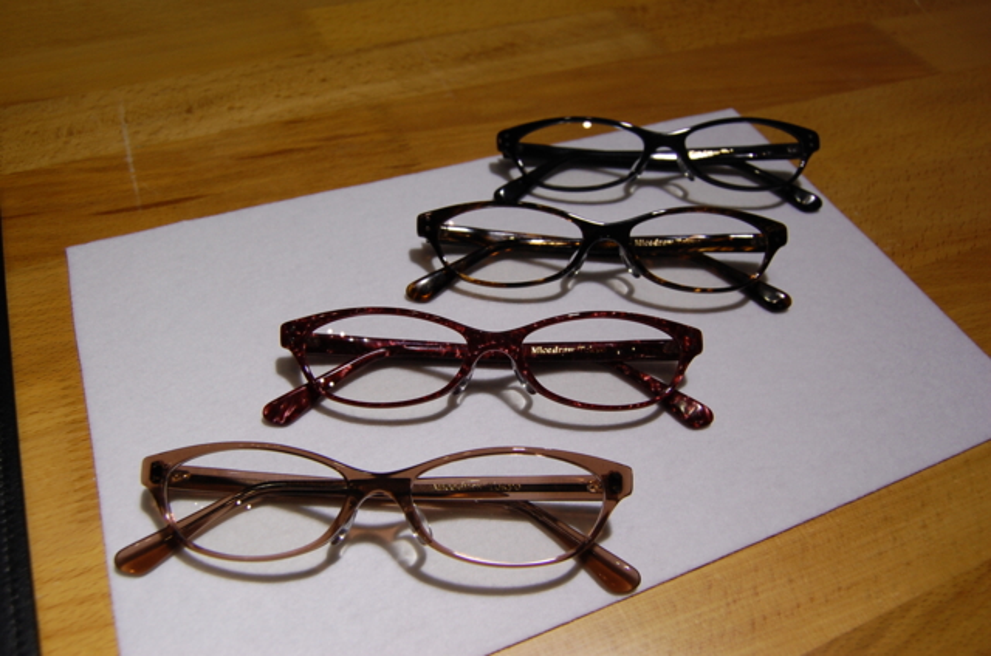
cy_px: 328
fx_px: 824
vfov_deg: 43.4
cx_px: 496
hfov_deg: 62.0
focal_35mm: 30
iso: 400
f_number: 7.1
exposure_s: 1/160
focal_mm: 20
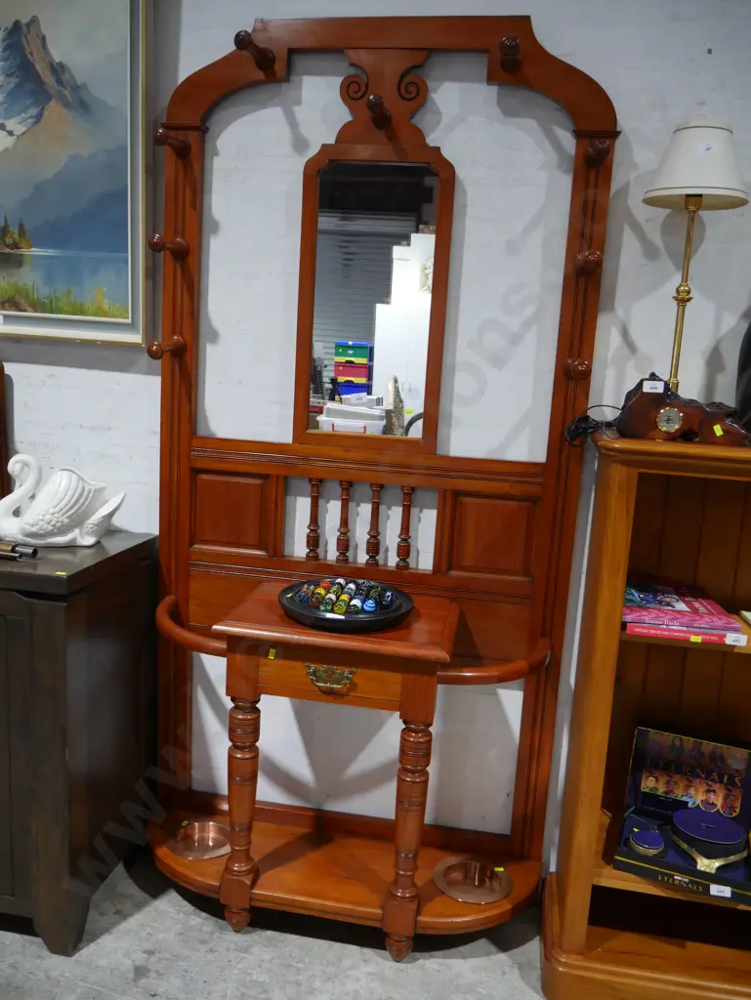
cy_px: 500
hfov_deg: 49.8
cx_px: 376
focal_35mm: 28
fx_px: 809
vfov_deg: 63.4
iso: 400
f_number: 3.5
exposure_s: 1/60
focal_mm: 14
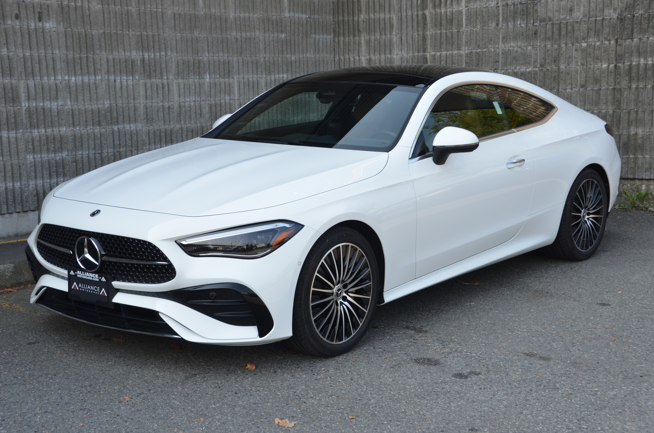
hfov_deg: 37.9
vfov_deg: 25.6
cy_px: 216
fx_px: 952
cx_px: 327
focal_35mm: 52
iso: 200
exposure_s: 1/200
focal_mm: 35
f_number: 7.1
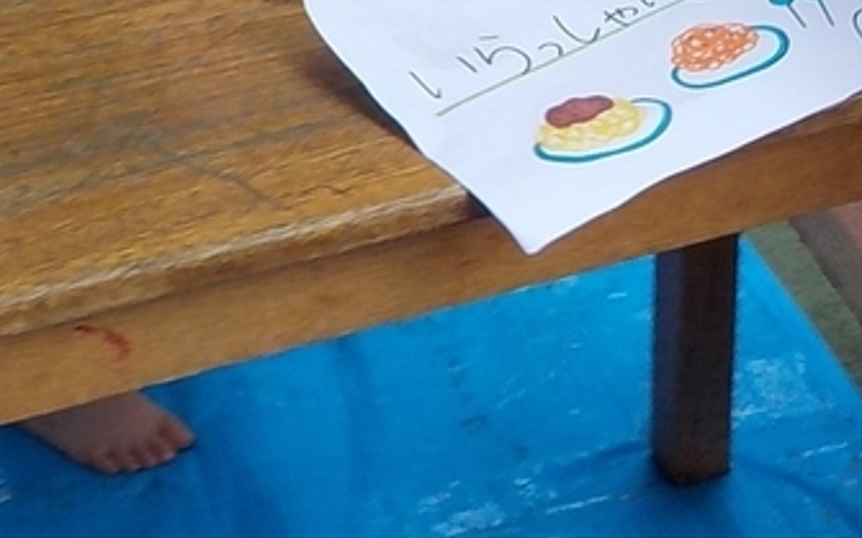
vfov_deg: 11.3
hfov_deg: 17.9
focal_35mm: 114
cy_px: -51
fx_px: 2677
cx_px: 849
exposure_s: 1/50
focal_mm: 4.1
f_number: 3.3
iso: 125
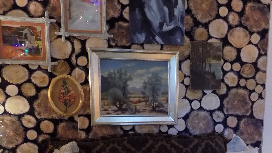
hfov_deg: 43.1
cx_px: 183
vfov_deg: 23.8
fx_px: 339
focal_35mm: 47
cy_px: 169
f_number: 3.1
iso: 400
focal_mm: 4
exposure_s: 1/5
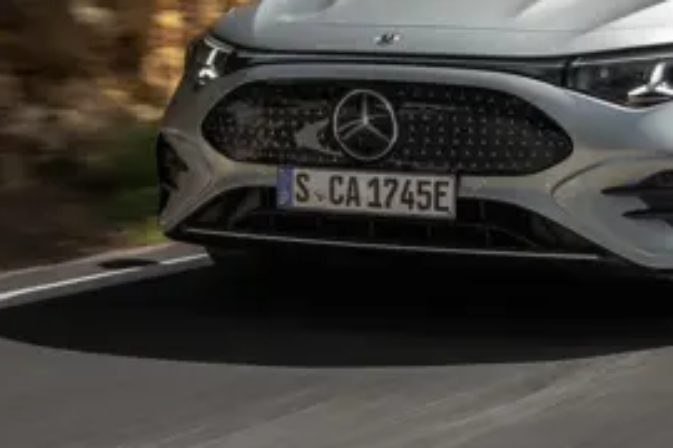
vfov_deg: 11.5
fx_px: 2223
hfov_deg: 17.1
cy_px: 56
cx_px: 545
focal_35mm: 119
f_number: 6.3
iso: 100
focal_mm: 55.9
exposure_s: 1/60
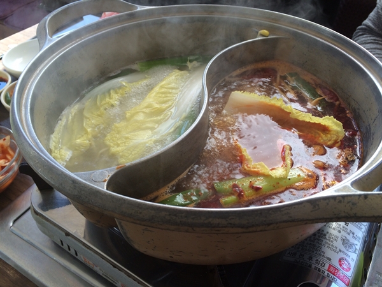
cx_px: 191
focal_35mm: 29
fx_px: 320
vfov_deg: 48.2
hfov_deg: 61.7
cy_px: 144
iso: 32
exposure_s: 1/125
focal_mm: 4.15
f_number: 2.2
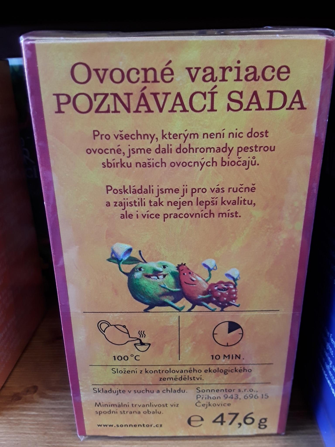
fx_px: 348
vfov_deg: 65.3
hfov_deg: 51.4
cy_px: 224
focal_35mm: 27
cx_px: 168
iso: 100
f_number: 1.9
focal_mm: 2.91
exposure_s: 1/33
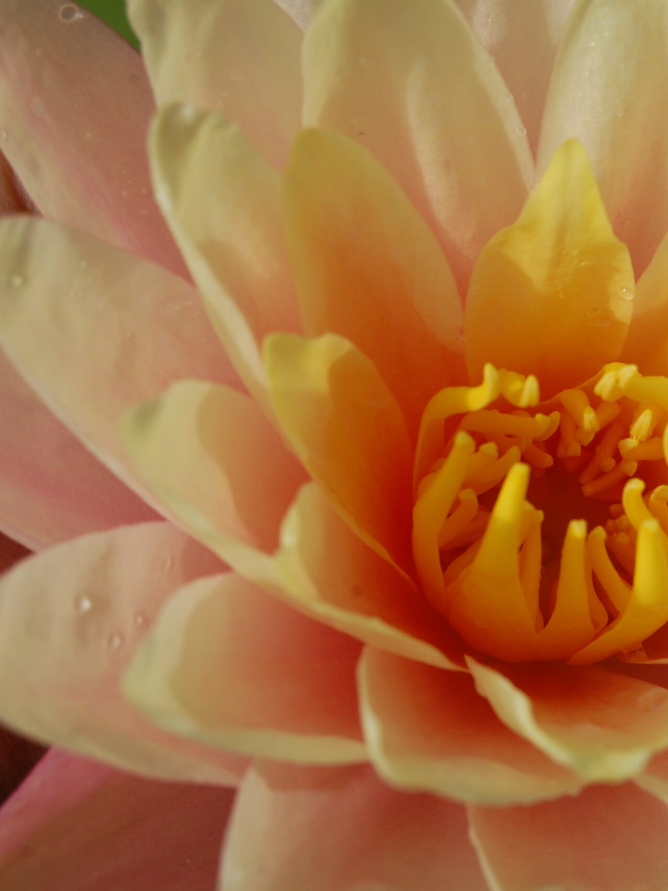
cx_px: 588
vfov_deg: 16.5
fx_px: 3081
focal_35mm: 120
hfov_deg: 12.3
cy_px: 447
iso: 200
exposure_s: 1/400
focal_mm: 55
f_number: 10
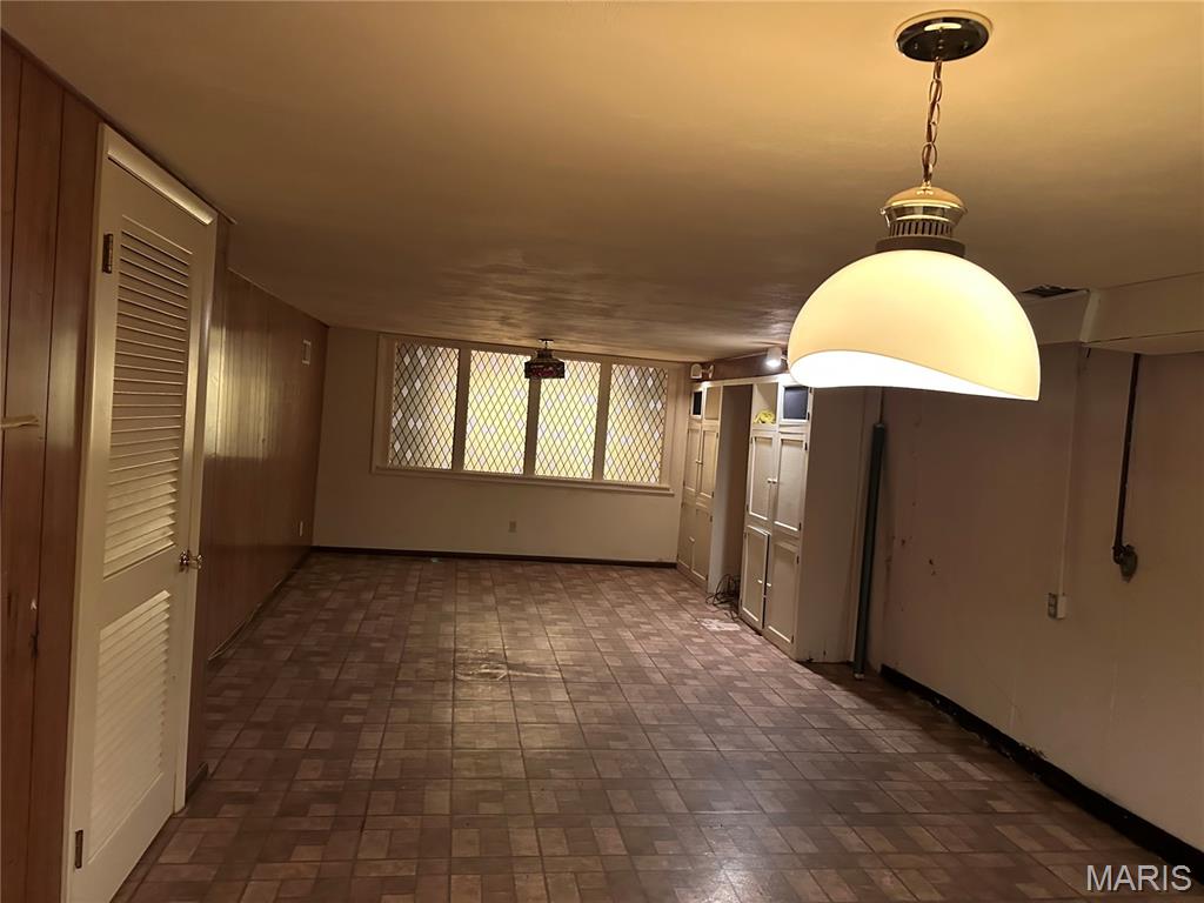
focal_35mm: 24
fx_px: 835
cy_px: 452
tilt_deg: -2.1
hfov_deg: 71.6
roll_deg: -4.0
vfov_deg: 56.8
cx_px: 602
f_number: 1.78
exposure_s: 1/40
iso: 800
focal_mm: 6.86
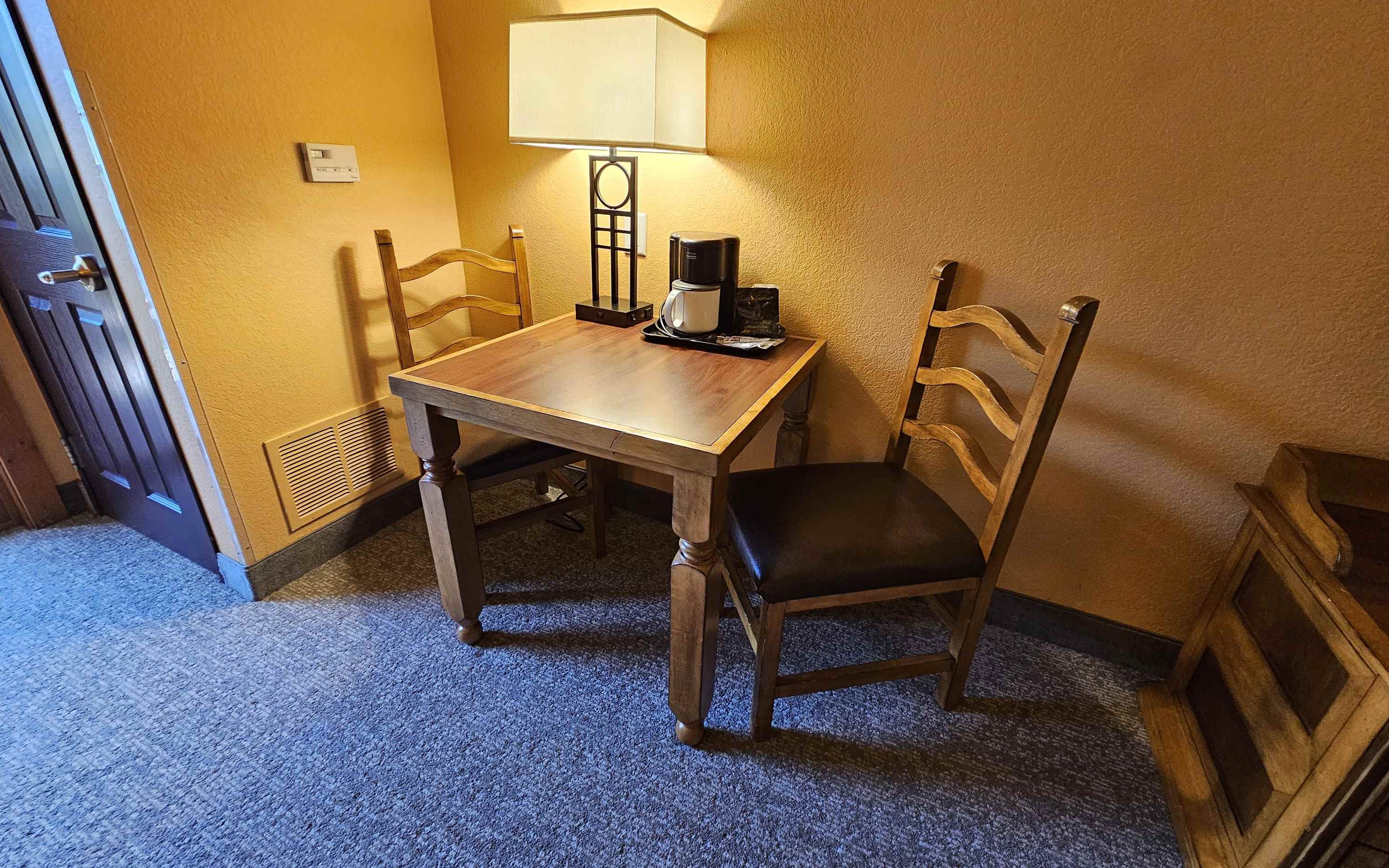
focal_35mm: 14
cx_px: 688
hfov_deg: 105.3
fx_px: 530
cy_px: 423
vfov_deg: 78.6
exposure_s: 1/60
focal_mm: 2.2
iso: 400
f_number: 2.2
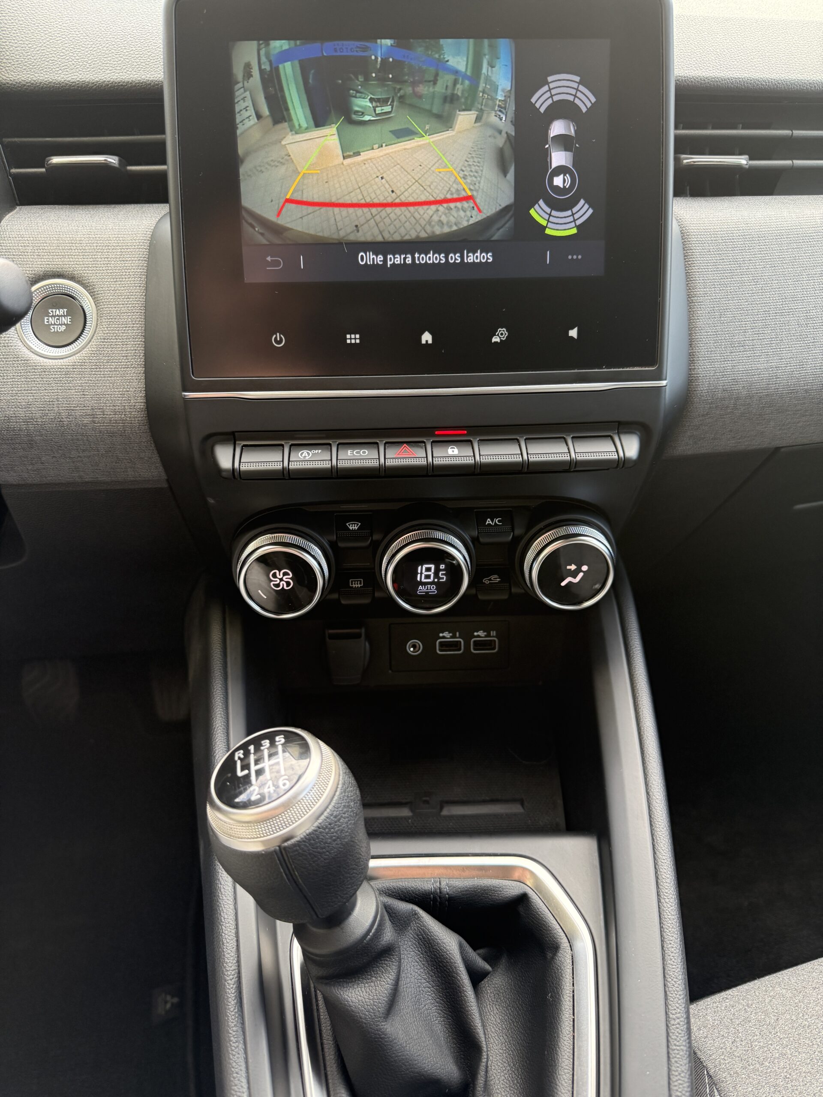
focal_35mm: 24
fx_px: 761
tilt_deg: -32.7
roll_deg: -0.8
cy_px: 548
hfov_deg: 56.8
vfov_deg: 71.6
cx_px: 412
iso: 200
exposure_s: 1/109
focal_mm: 6.76
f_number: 1.78
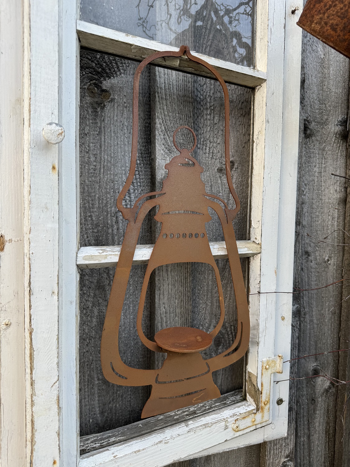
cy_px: 234
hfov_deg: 56.8
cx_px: 175
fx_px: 324
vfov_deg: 71.6
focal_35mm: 24
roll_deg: -1.2
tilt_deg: -3.7
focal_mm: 6.76
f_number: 1.78
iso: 80
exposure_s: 1/756
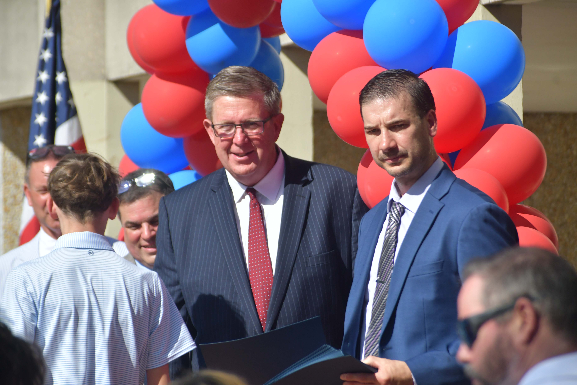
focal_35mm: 345
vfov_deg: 4.0
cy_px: 192
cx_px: 288
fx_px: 5529
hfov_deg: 6.0
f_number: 8
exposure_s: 1/4000
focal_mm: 230
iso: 1000
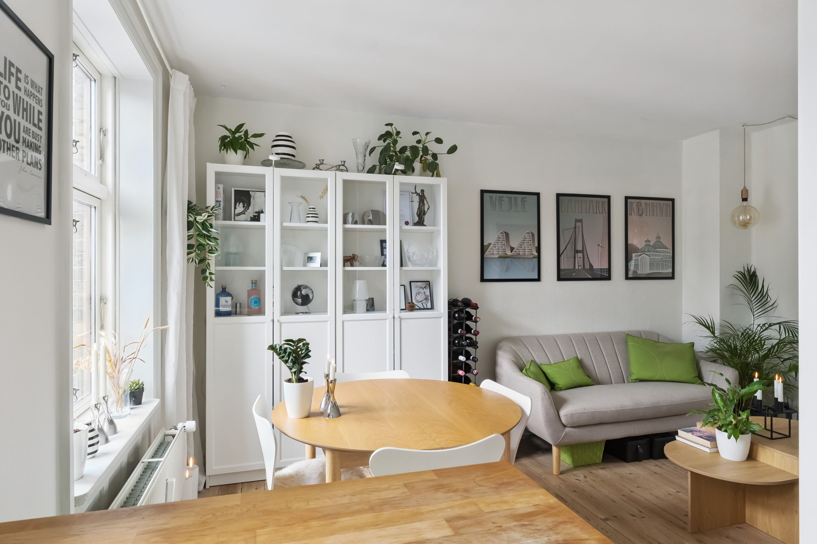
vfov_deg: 59.5
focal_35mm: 21
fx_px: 477
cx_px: 408
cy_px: 272
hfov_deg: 81.2
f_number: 7.1
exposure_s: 1/10
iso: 400
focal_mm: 14
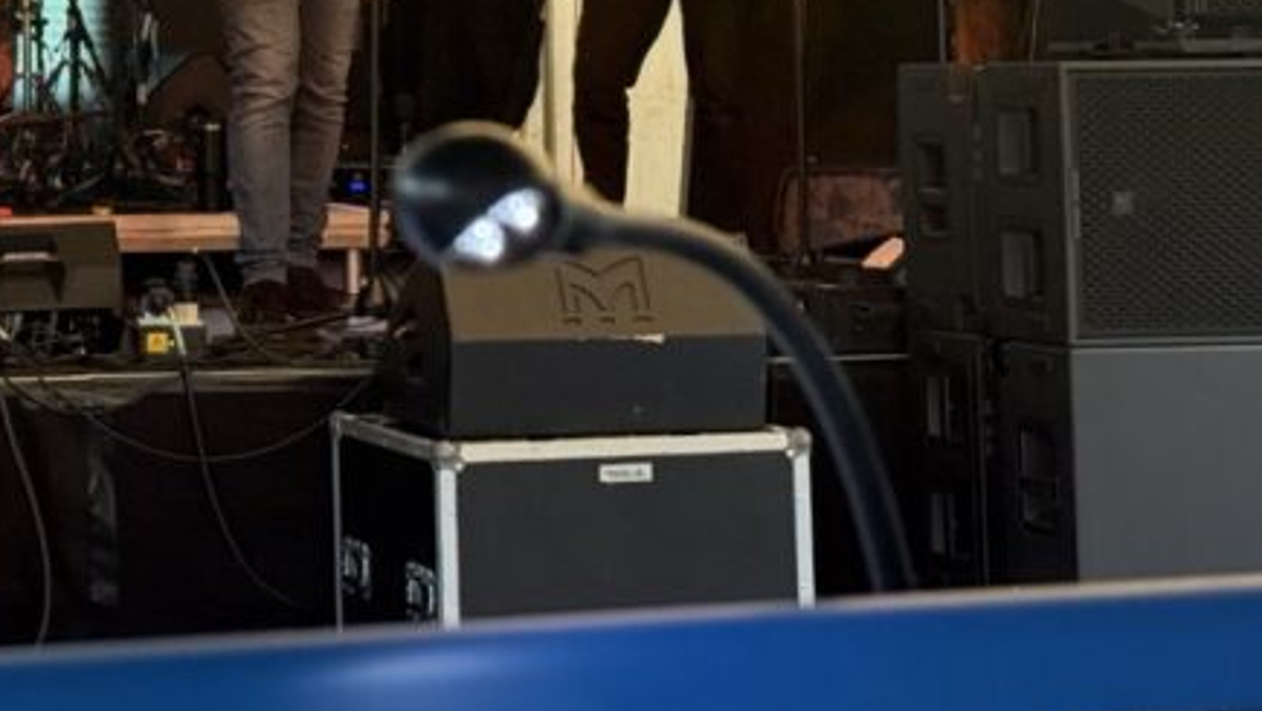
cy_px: -157
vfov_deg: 9.7
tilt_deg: +1.3
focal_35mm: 123
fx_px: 4117
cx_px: -35
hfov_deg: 17.0
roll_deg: +0.5
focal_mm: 6.76
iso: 100
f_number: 1.78
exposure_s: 1/268
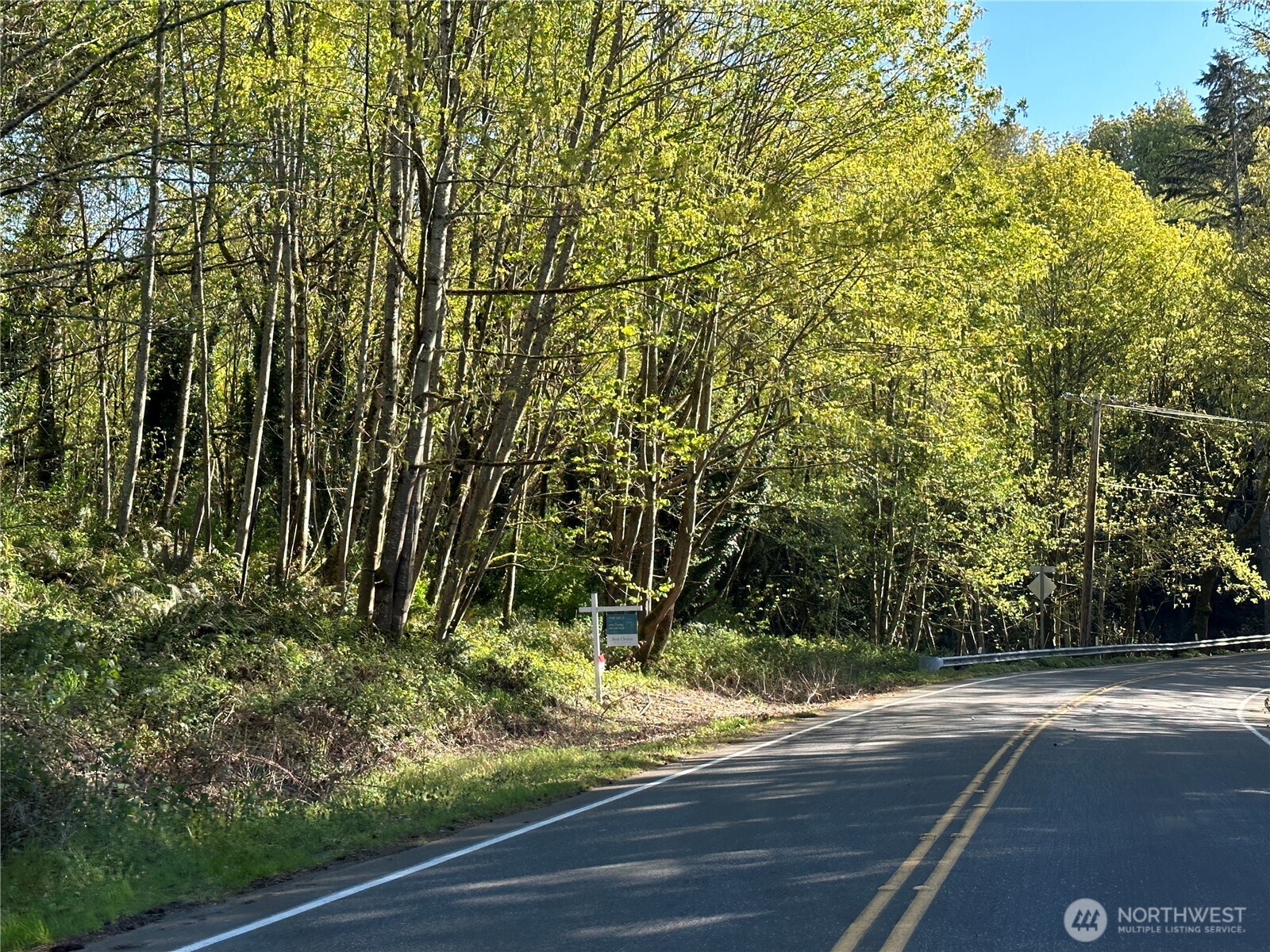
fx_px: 1761
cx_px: 635
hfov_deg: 39.7
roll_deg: +4.9
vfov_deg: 30.3
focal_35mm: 48
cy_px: 476
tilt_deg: -3.2
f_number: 1.78
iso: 64
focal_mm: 6.86
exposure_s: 1/415
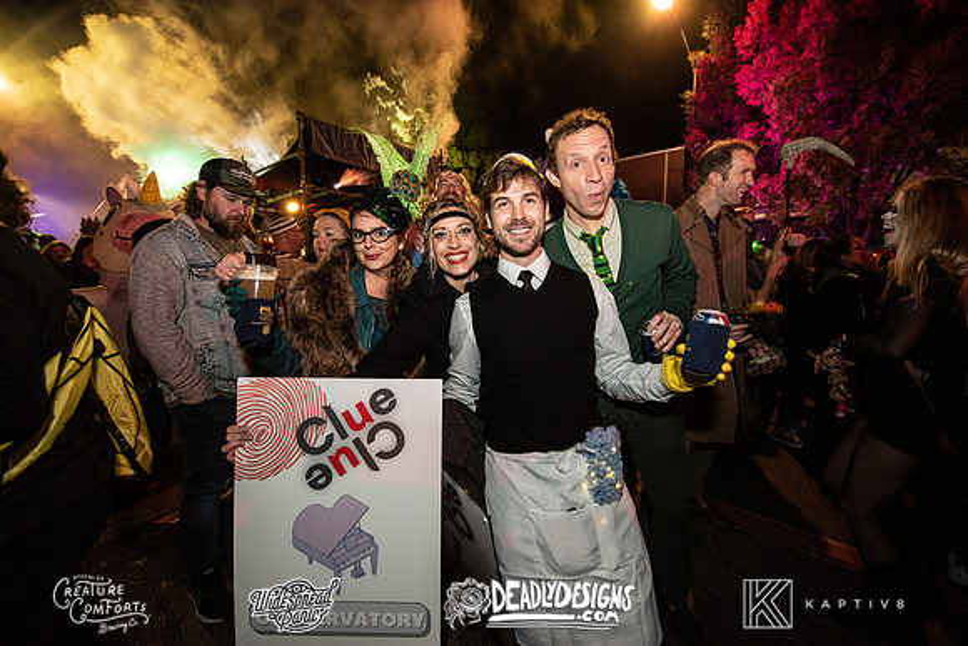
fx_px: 377
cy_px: 323
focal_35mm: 14
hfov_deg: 104.2
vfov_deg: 81.2
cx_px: 484
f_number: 3.5
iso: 2000
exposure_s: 1/60
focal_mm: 14
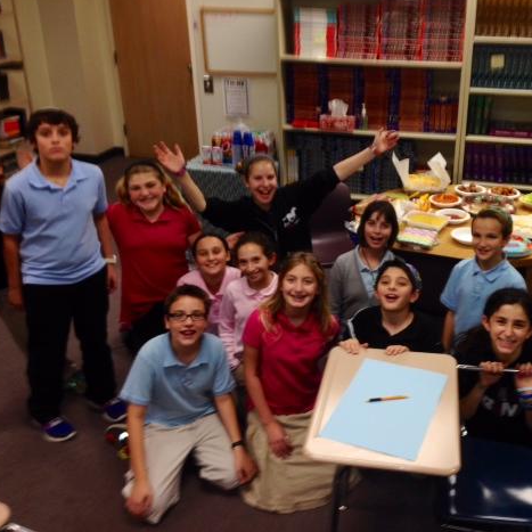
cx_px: 350
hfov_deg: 41.4
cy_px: 260
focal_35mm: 40
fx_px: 696
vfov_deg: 41.9
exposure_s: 1/24
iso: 50
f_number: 2.4
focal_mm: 4.12
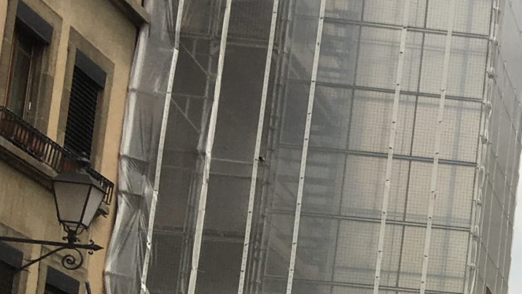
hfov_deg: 16.4
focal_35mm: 113
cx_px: 895
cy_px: 414
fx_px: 1564
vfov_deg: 10.4
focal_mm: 4.15
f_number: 2.2
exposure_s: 1/513
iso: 25
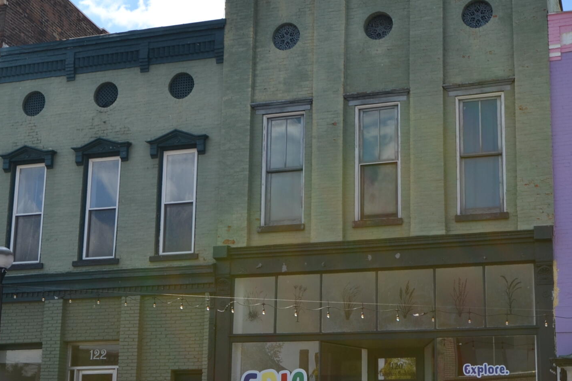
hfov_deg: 35.0
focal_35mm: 57
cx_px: 332
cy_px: 261
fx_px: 905
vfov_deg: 23.6
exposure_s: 1/250
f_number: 8
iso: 100
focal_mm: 18
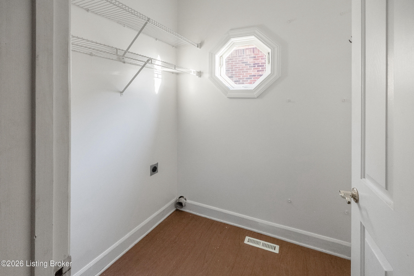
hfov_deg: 100.4
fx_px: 173
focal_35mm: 15
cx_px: 207
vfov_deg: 77.4
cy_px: 138
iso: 2000
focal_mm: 10
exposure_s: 1/80
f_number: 4
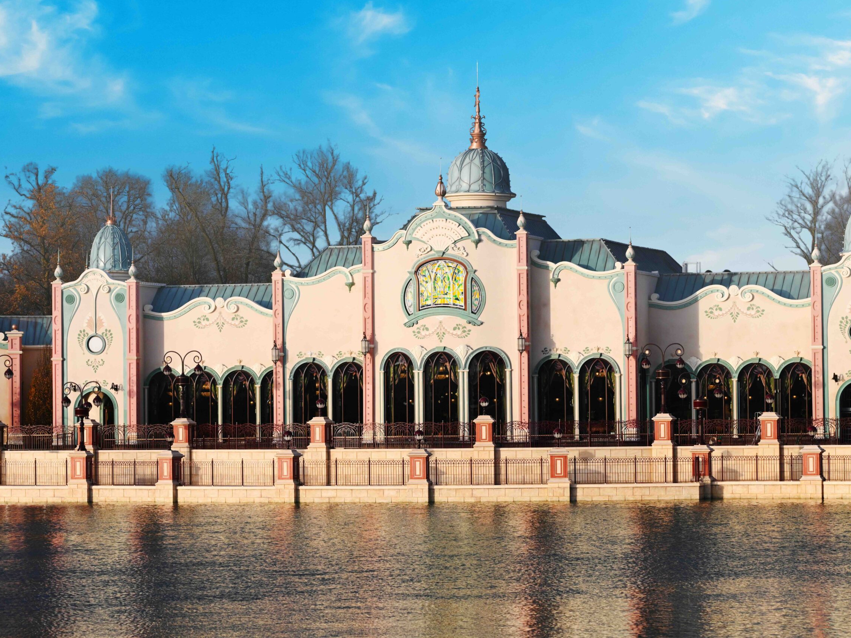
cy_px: 319
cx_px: 471
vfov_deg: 11.4
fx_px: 3196
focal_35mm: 130
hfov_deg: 15.2
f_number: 6.3
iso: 500
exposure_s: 1/1600
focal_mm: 120
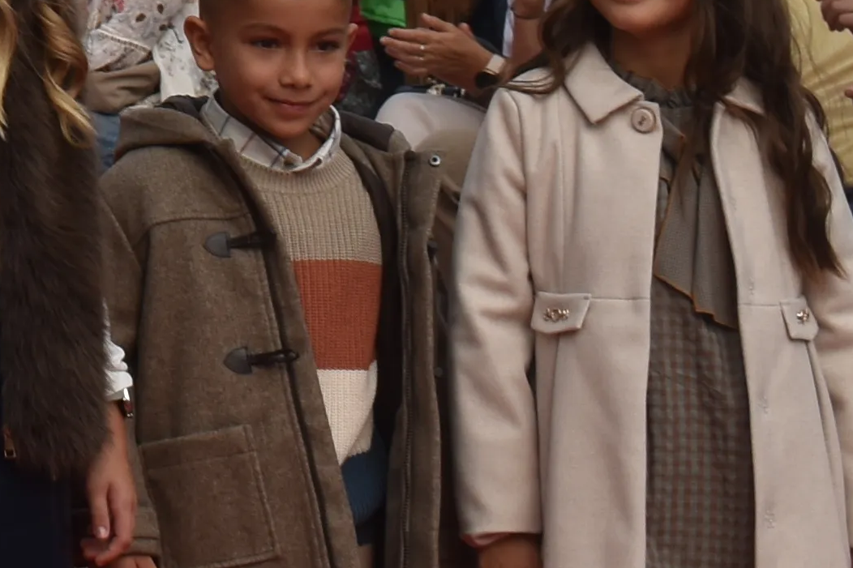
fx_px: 5066
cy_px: -644
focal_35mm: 214
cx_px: -1134
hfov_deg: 8.8
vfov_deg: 6.2
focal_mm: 25
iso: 100
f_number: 8
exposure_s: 1/250
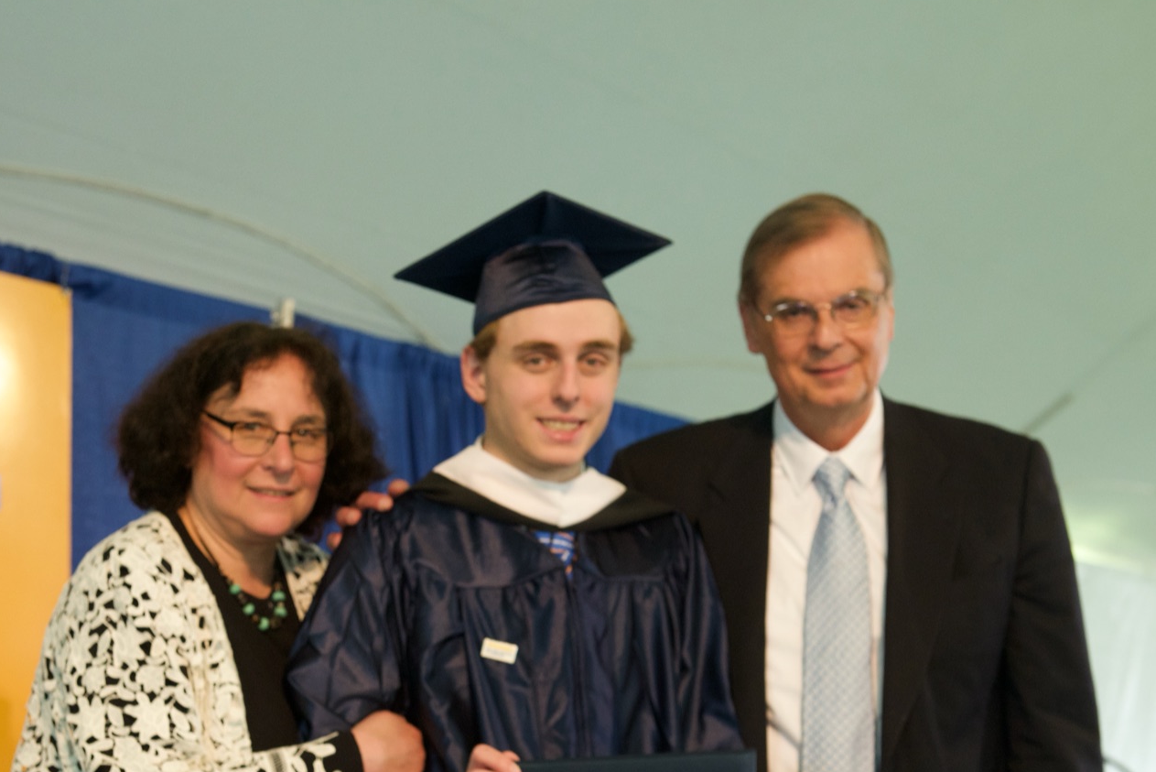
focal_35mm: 76
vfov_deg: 17.8
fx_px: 2441
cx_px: 478
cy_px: 608
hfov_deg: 26.6
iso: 2000
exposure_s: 1/160
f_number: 5
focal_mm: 48
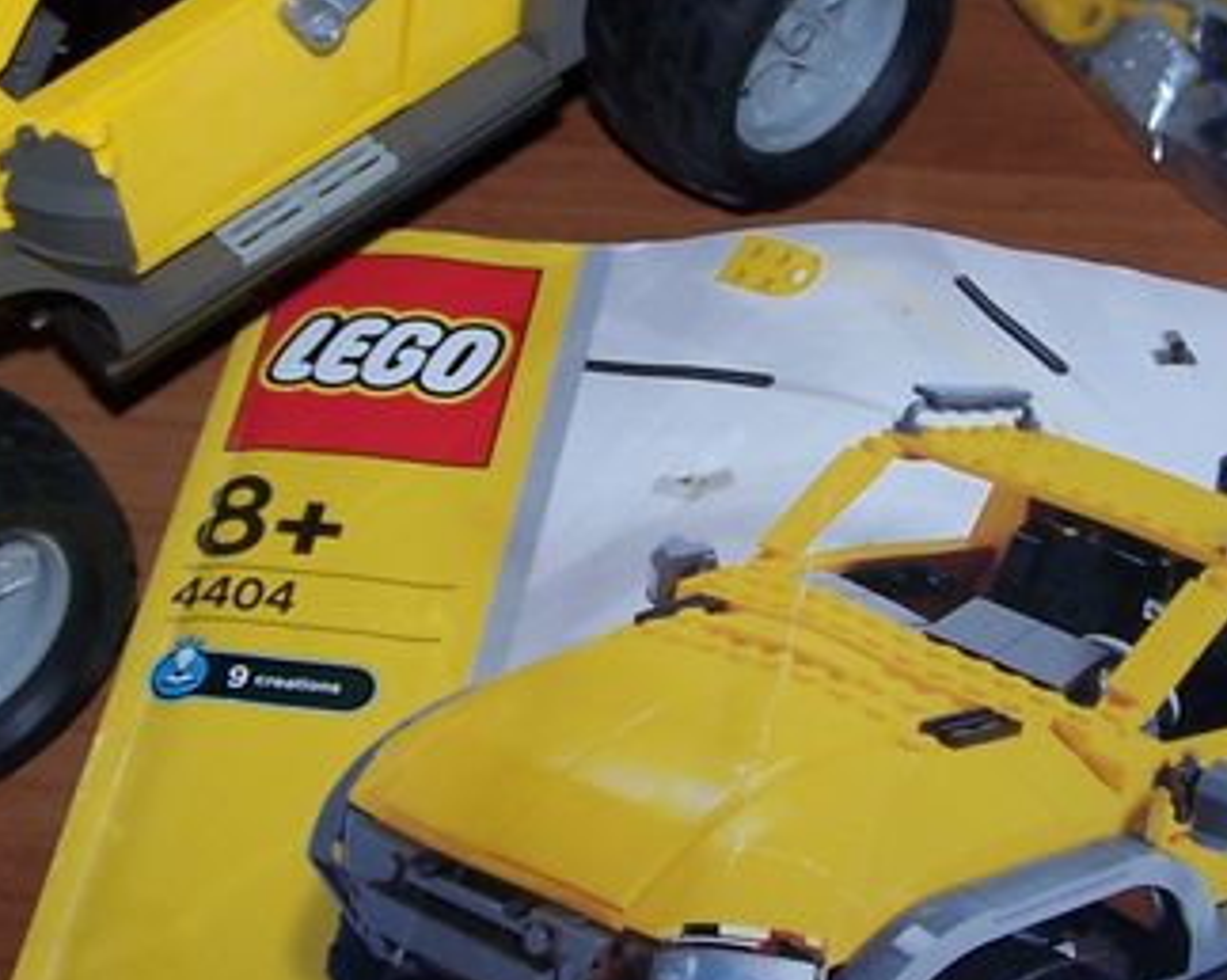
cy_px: 376
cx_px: 745
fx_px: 3339
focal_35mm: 92
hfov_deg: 20.8
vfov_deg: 16.7
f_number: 2.8
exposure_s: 1/60
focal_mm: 6.3
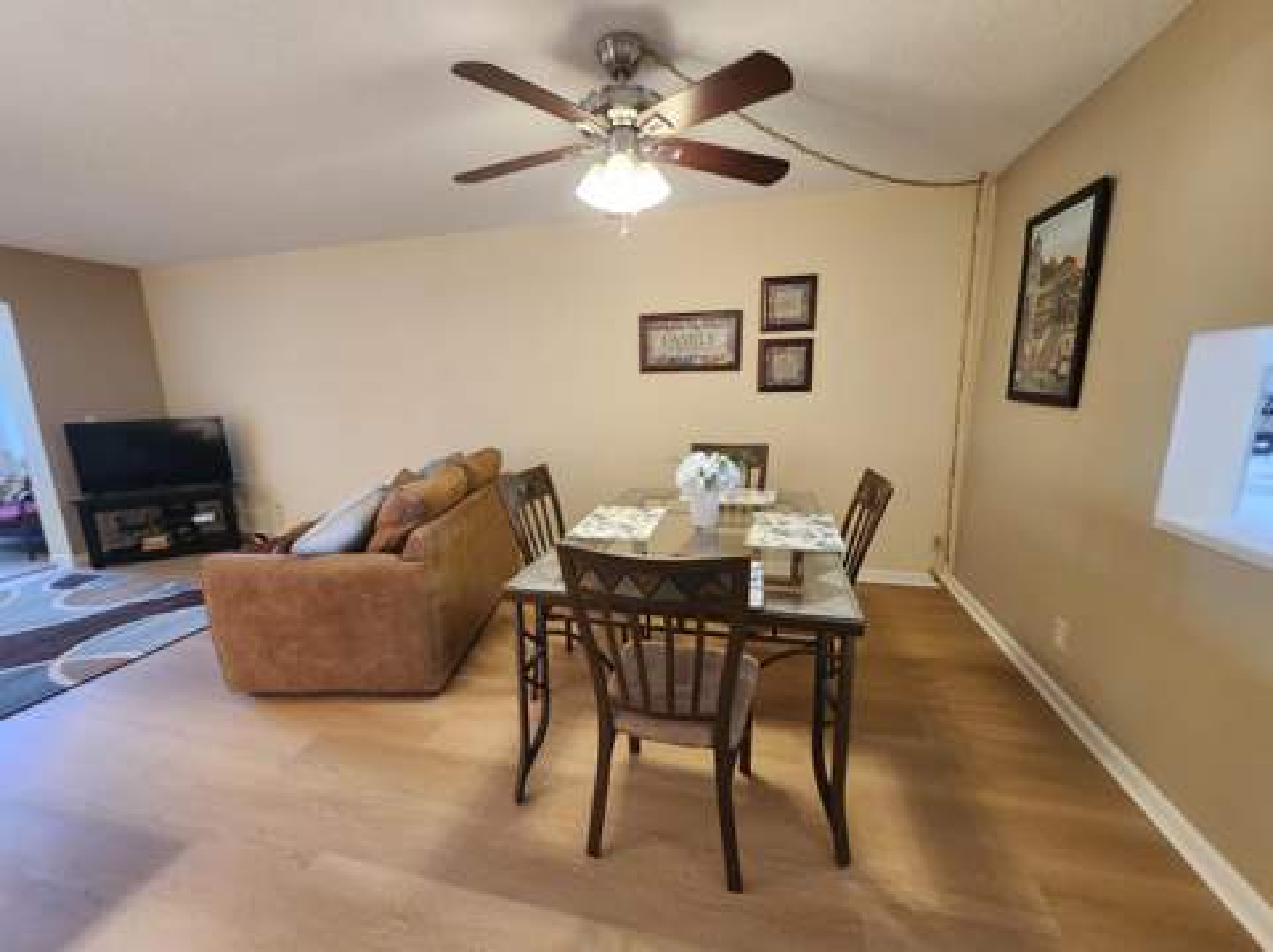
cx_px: 636
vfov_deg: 89.8
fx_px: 478
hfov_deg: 106.2
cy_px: 476
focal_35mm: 13
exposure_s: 1/60
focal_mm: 1.74
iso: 400
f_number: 2.2
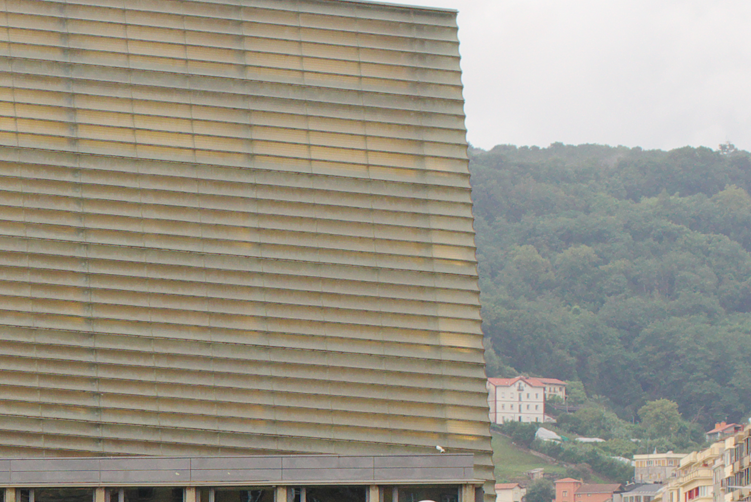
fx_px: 3652
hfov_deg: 11.3
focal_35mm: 175
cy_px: 671
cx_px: -364
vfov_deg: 7.8
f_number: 7.1
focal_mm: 43
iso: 800
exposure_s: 1/60
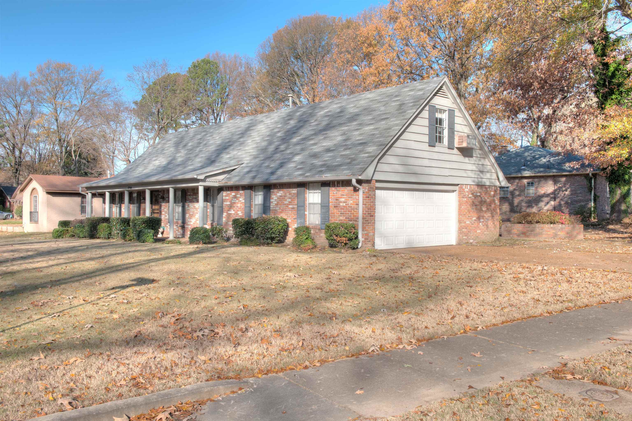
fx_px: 562
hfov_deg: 58.7
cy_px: 210
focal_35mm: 32
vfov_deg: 41.1
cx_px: 316
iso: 400
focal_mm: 32
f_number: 11
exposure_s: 1/500
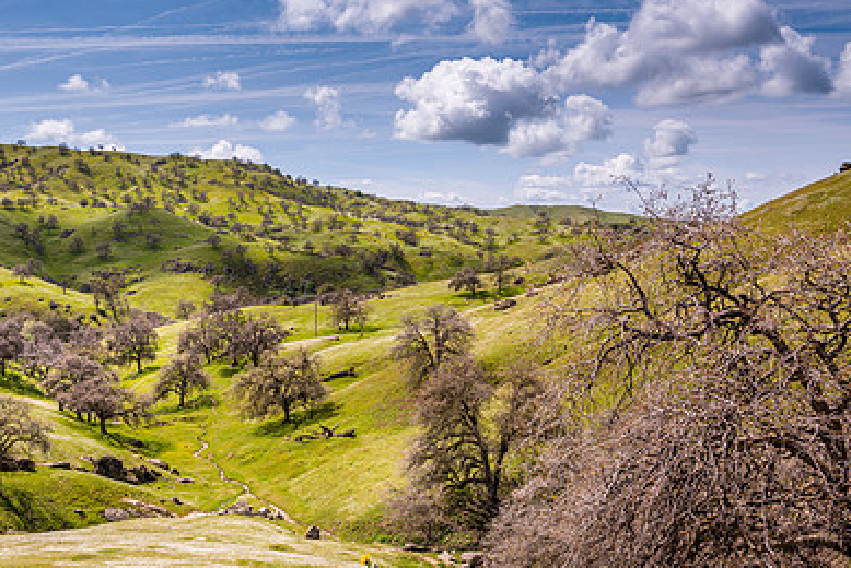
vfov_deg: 34.5
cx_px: 300
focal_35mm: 38
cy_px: 410
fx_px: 899
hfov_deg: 50.0
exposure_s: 1/30
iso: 64
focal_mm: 25.5
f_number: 13
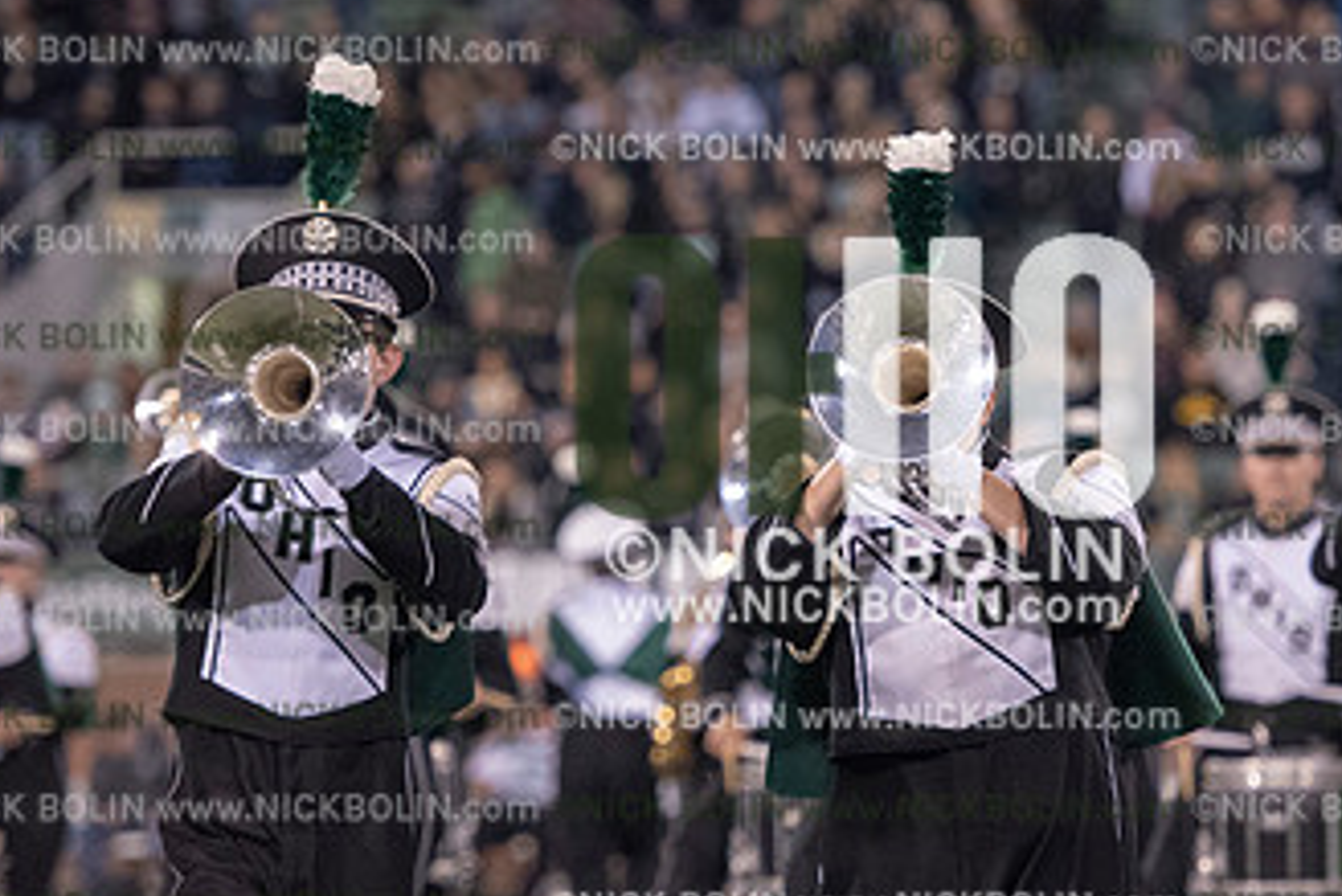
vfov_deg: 4.9
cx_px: 863
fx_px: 10554
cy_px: 432
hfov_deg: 7.3
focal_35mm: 283
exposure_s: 1/1250
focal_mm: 160
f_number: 3.2
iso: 5000
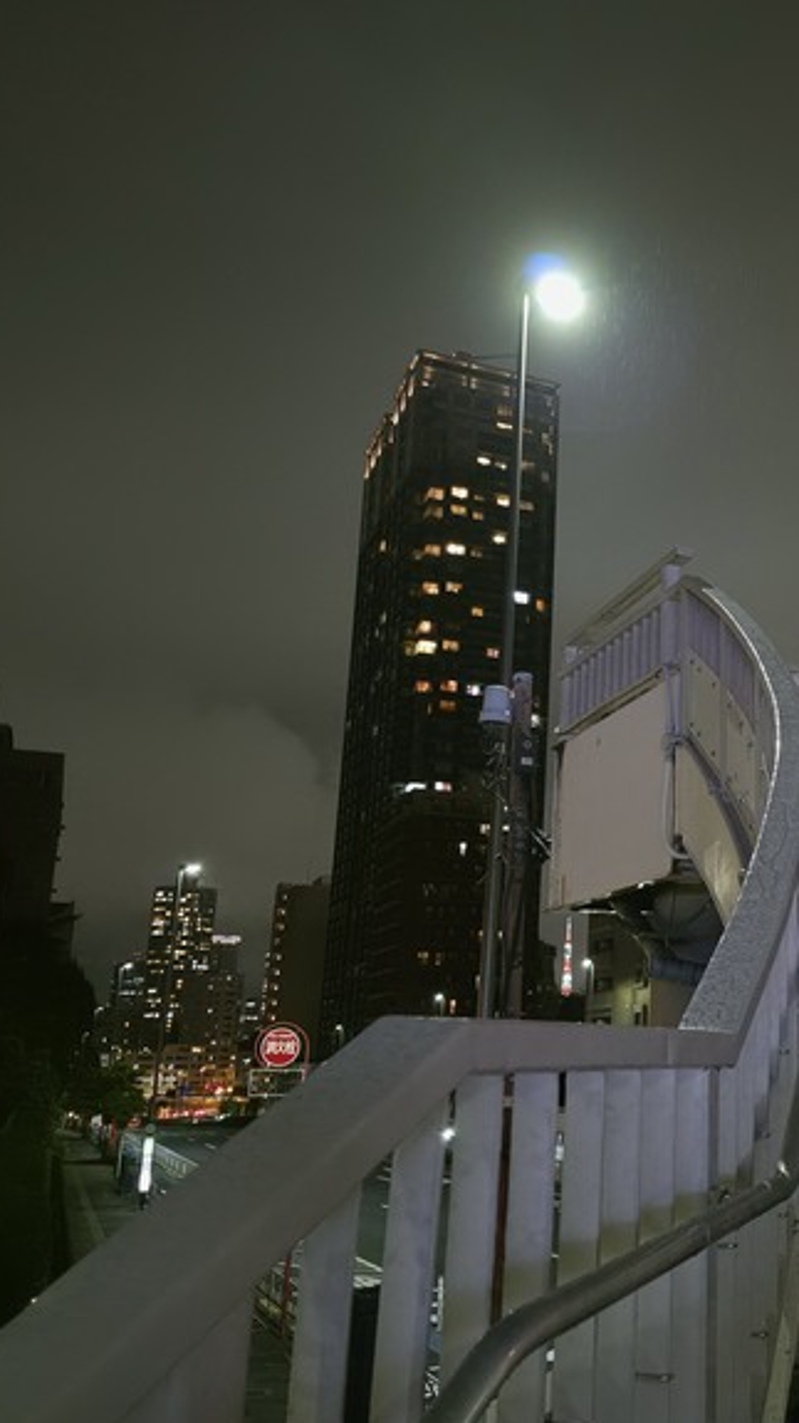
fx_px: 1282
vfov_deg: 58.0
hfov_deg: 32.2
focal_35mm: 34
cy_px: 714
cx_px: 774
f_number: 1.4
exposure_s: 1/25
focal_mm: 6.5
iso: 640
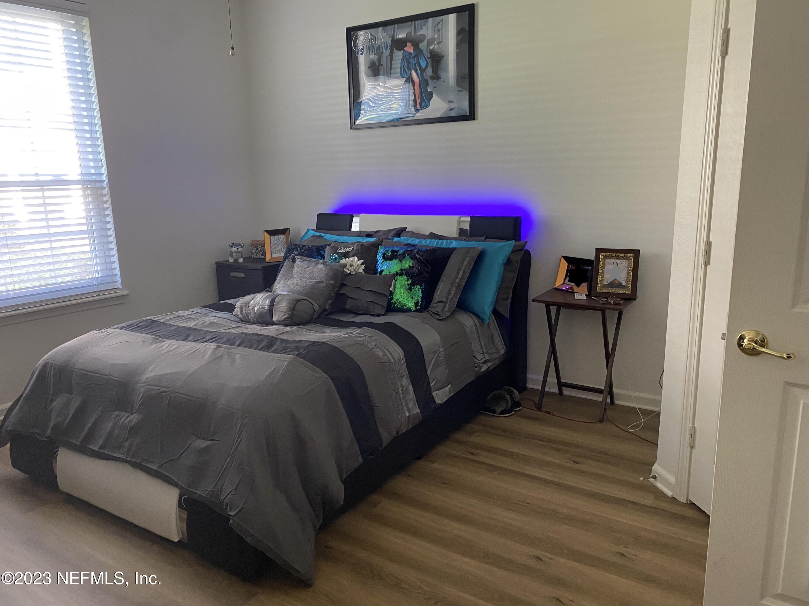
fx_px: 608
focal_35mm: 26
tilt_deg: -12.9
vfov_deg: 53.1
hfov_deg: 67.3
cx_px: 404
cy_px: 303
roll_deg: +1.5
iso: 400
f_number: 1.8
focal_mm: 4.25
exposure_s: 1/60
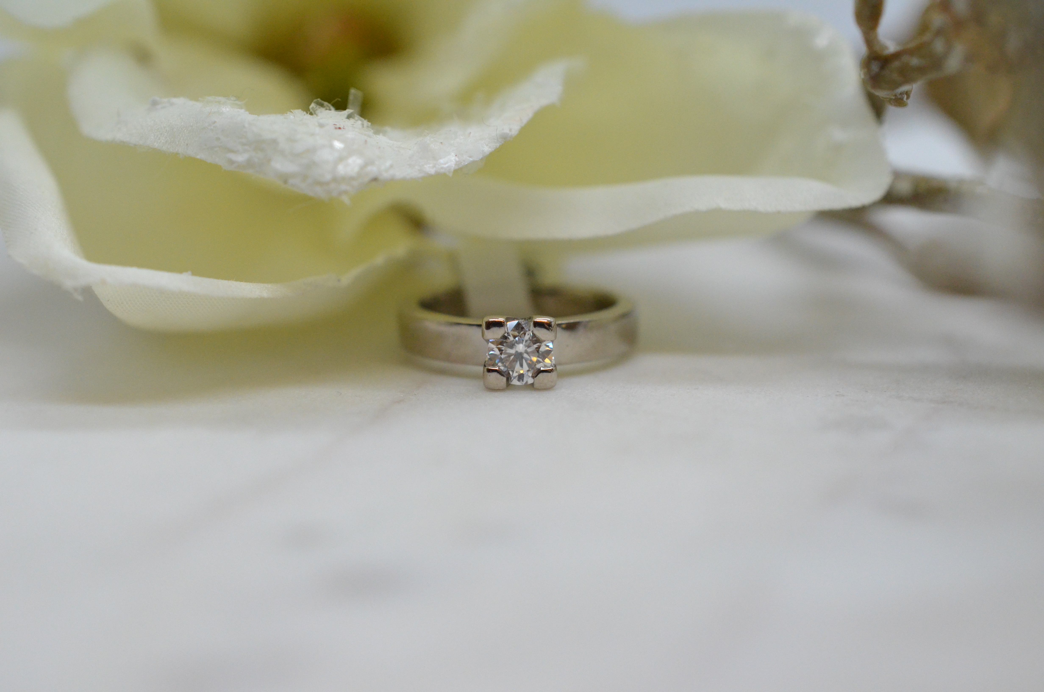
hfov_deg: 33.5
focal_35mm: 60
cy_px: 346
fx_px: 1736
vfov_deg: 22.5
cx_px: 522
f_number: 5
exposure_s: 1/2000
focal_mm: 40
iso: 3200
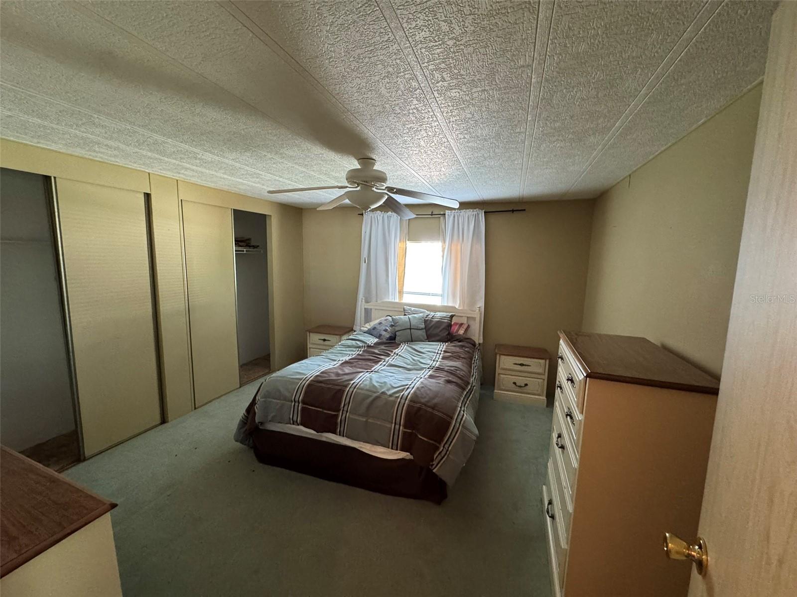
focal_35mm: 14
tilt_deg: -6.9
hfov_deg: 102.1
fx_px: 322
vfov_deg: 85.7
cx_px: 398
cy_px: 298
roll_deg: -0.3
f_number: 2.2
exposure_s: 1/60
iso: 640
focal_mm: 2.22
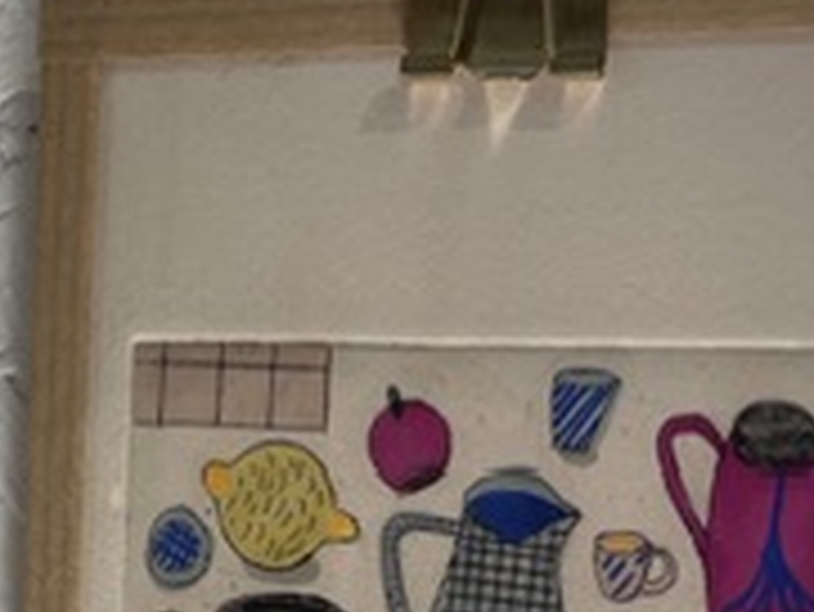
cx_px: 175
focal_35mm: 92
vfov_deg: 15.7
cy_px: 652
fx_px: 2165
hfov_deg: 21.1
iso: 64
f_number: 1.6
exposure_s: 1/100
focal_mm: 4.2
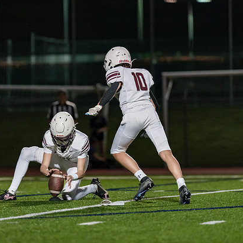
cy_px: 95
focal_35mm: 334
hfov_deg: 5.2
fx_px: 2653
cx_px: 116
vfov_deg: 5.2
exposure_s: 1/1250
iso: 3200
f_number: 2.8
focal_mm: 200
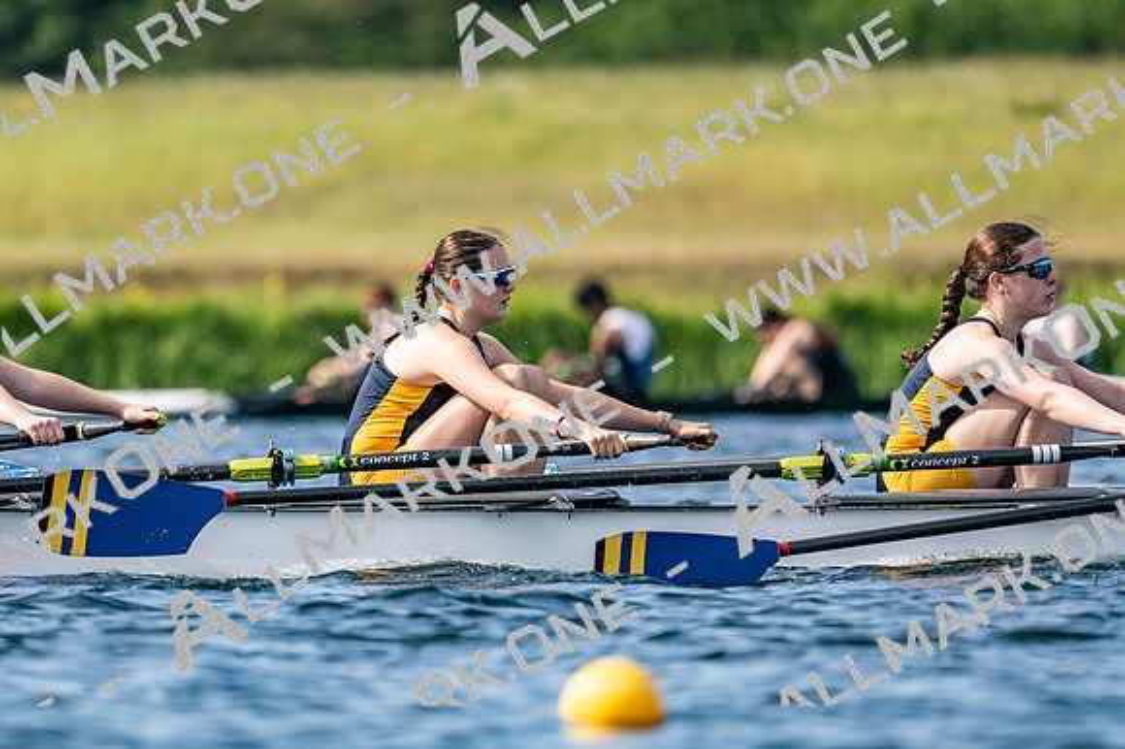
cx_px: 562
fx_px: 18739
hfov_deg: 3.4
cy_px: 374
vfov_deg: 2.3
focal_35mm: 600
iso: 250
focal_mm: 400
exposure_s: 1/2500
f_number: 4.5
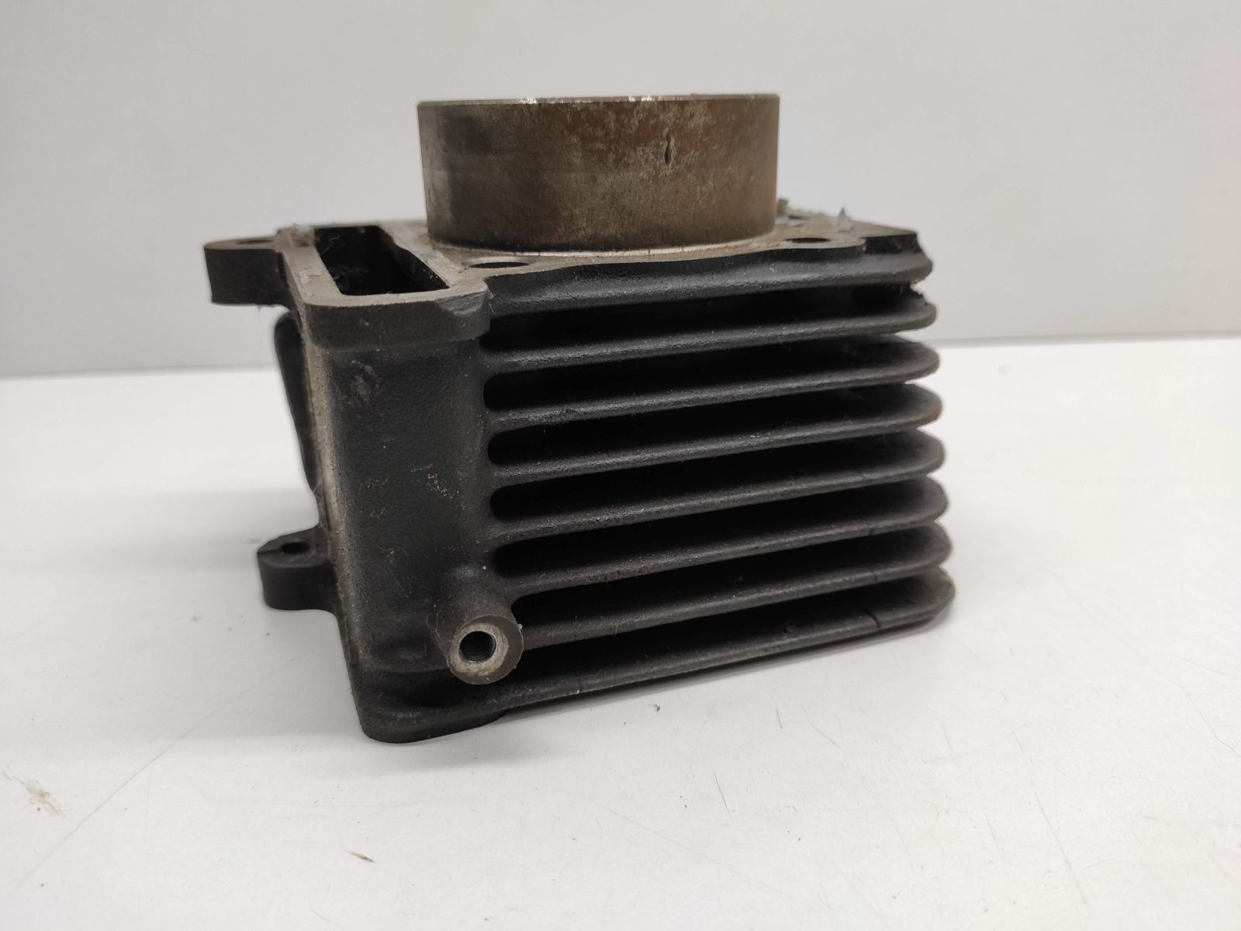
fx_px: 932
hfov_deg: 67.3
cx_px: 620
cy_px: 466
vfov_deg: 53.1
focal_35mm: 26
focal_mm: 4.77
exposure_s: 1/100
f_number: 1.75
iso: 375
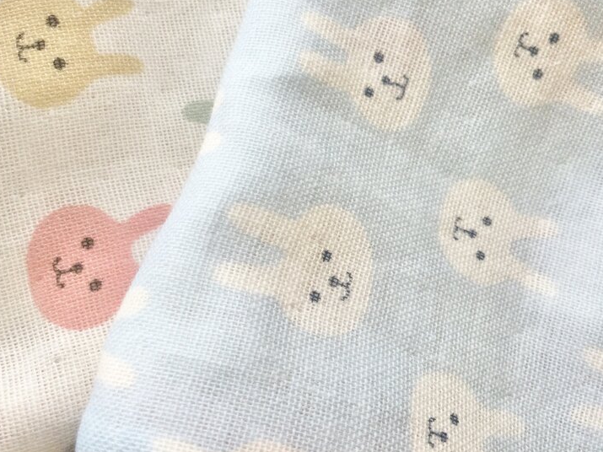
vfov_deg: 38.6
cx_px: 323
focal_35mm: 37
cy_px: 240
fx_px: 644
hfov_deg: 50.1
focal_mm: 3.3
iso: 40
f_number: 2.4
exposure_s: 1/30
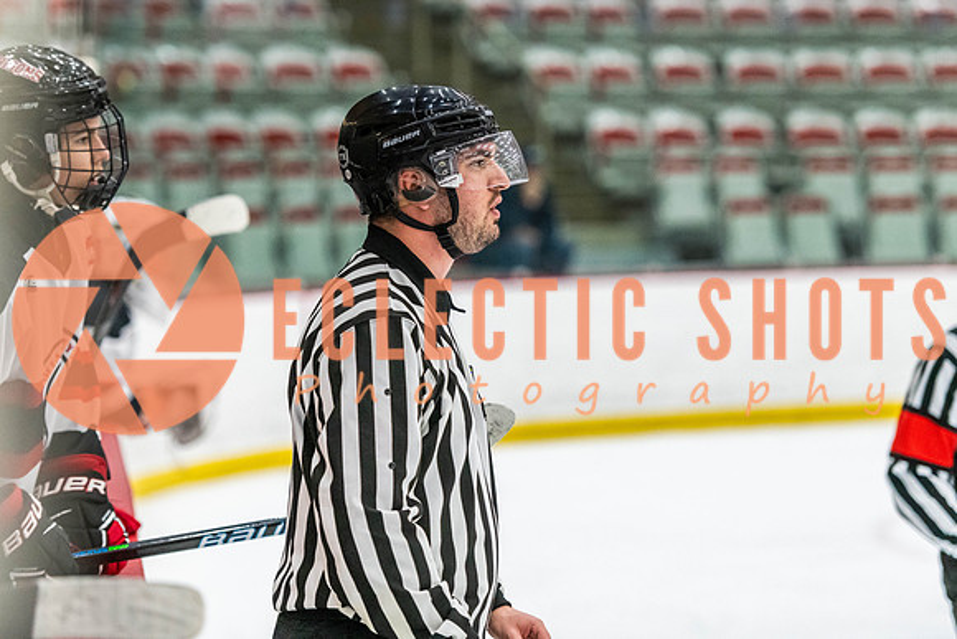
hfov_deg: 13.0
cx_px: 478
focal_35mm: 159
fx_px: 4215
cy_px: 249
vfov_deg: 8.7
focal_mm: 130
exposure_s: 1/640
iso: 3200
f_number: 2.8
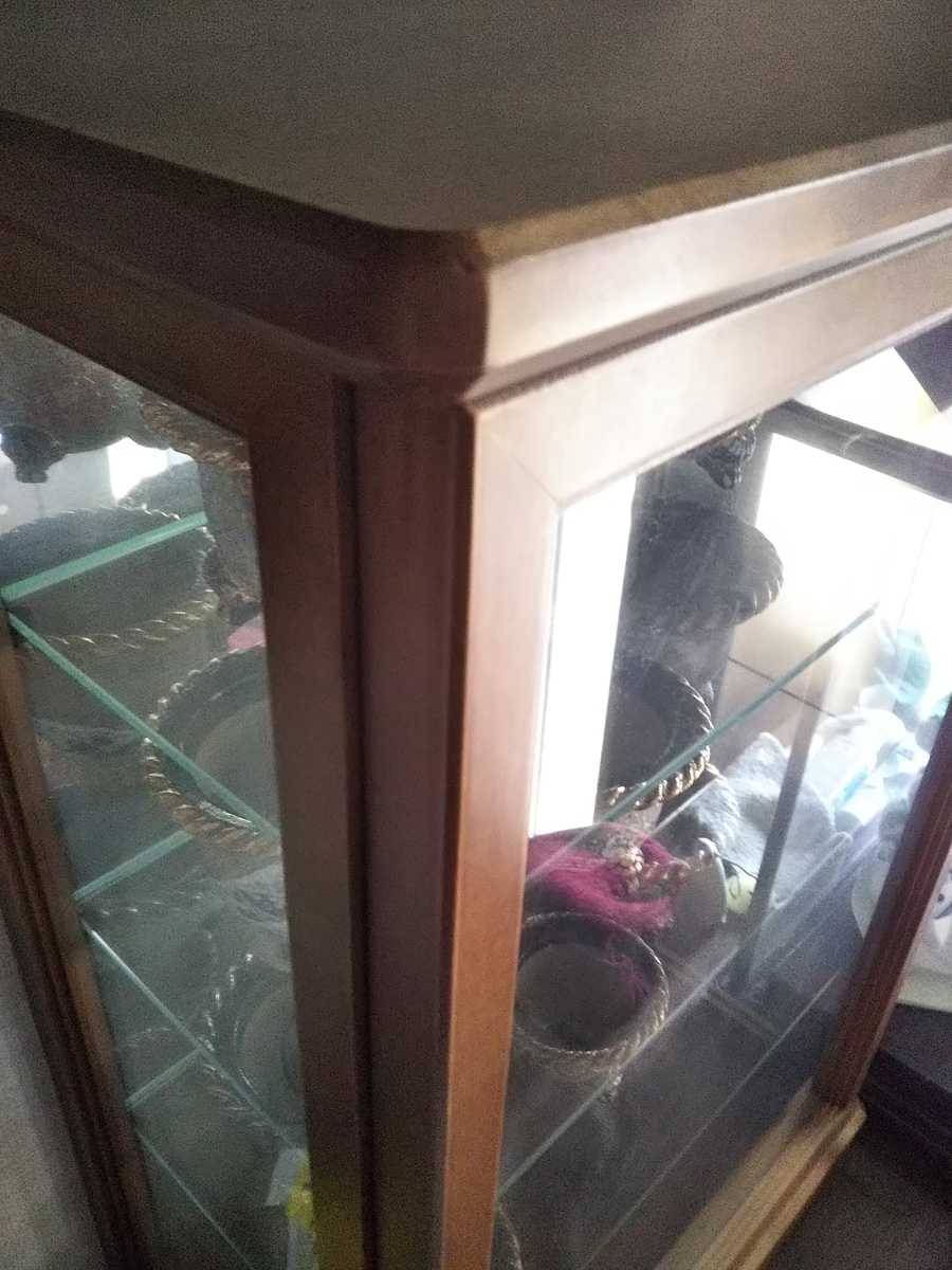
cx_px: 476
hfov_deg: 46.8
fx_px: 1100
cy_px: 635
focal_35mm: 30
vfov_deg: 60.0
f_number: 2.2
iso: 400
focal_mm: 4
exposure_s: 1/15
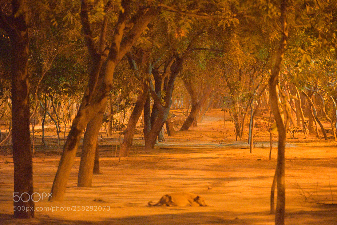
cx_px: 168
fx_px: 1755
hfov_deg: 11.0
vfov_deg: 7.3
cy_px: 112
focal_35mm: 188
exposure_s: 1/6
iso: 12800
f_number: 4.8
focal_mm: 125
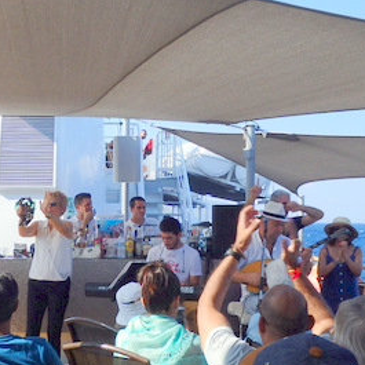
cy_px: 211
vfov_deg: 28.6
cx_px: 110
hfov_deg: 28.3
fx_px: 716
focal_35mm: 60
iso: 125
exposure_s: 1/80
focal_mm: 6.4
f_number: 13
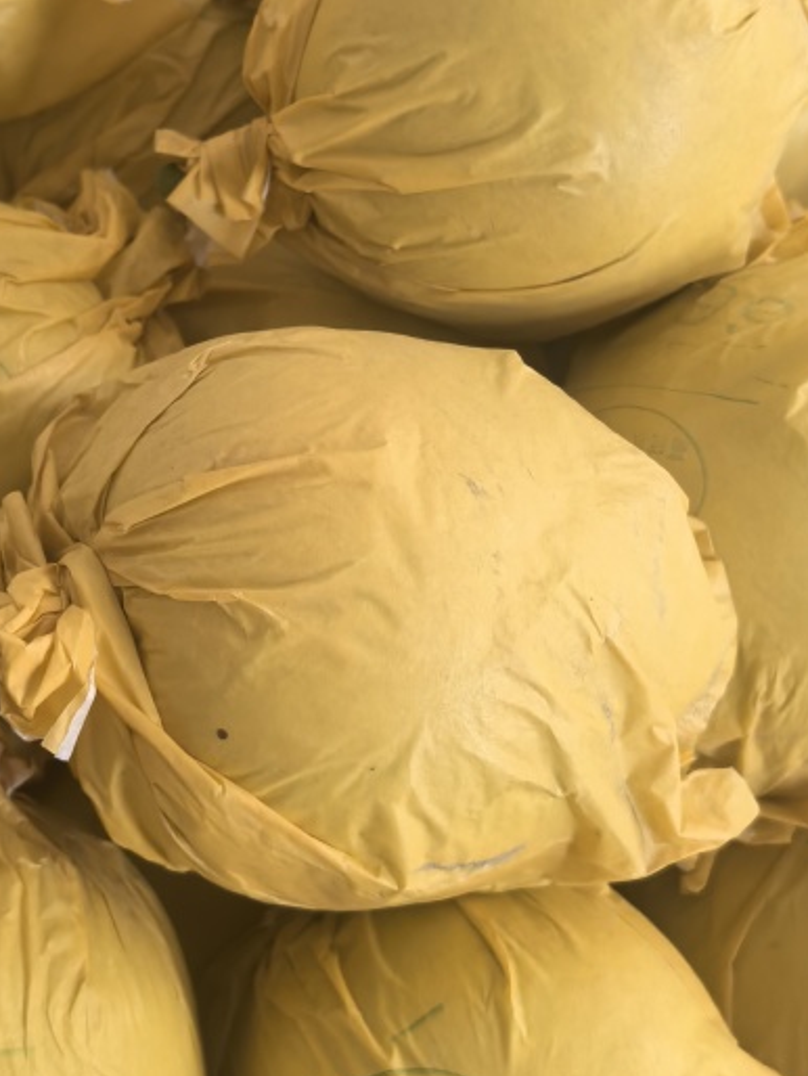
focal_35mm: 56
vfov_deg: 34.1
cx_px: 268
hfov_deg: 26.0
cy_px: 378
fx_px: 1741
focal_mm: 5.75
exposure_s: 1/100
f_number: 2
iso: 80
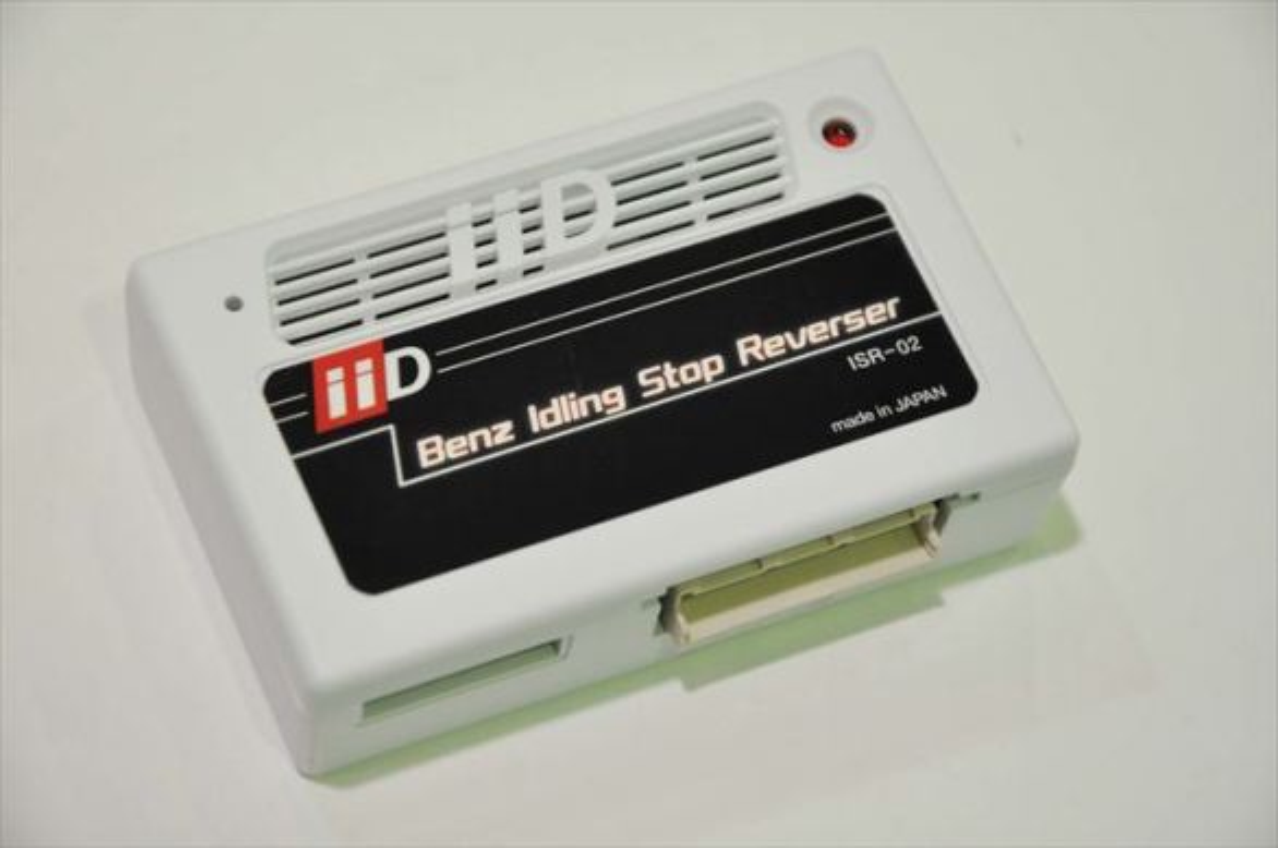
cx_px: 639
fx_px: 5583
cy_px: 424
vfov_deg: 8.7
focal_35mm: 158
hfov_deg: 13.1
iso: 320
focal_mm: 105
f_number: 8
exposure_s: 1/30
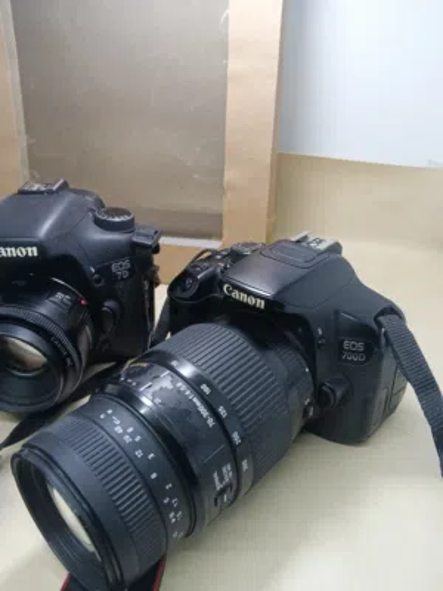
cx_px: 222
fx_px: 392
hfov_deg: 58.9
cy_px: 296
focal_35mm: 23
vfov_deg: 73.9
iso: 218
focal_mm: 4.09
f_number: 1.6
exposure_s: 1/100
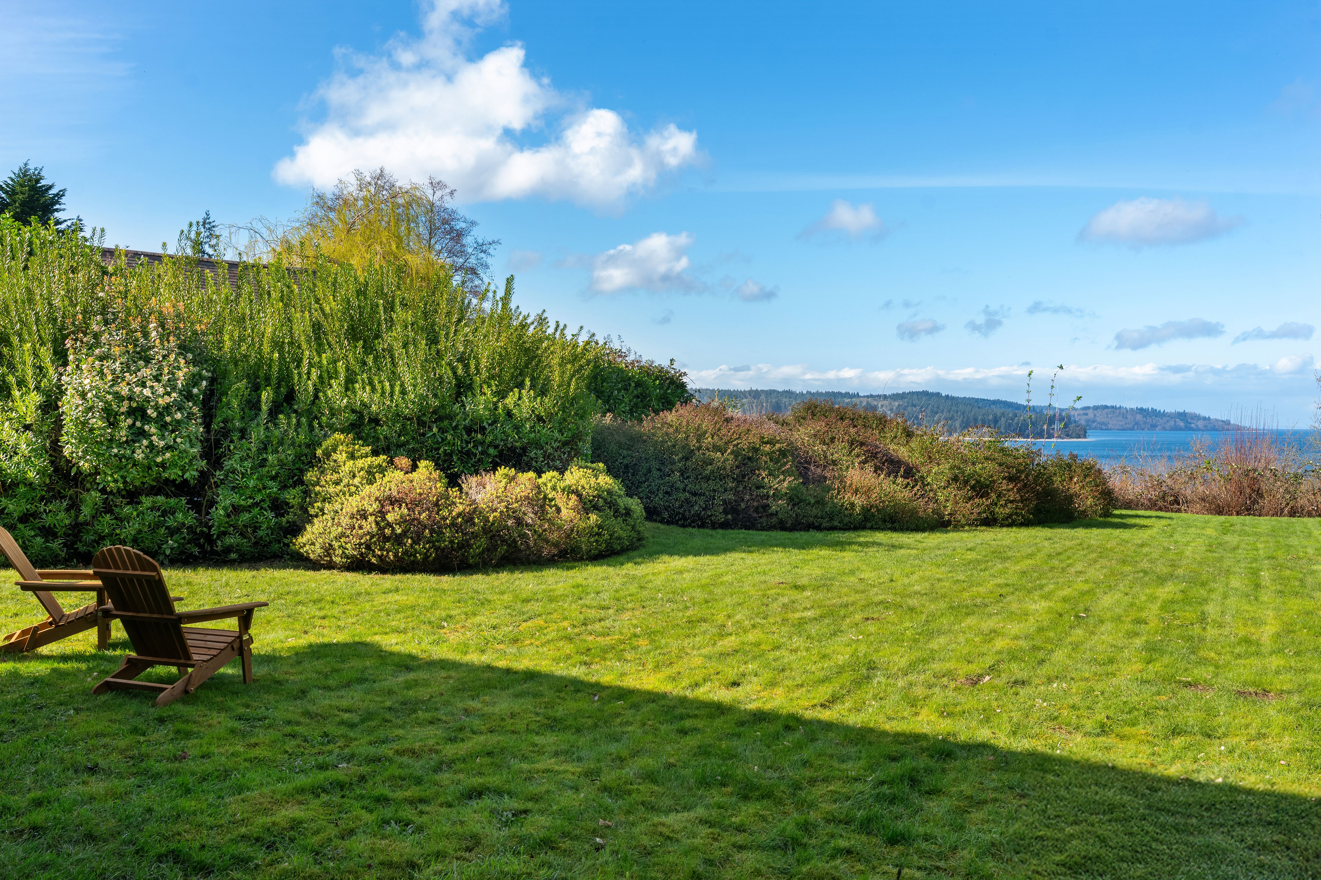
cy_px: 446
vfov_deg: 41.1
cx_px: 655
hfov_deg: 58.7
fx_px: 1174
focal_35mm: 32
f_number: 8
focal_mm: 31
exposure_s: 1/160
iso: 200
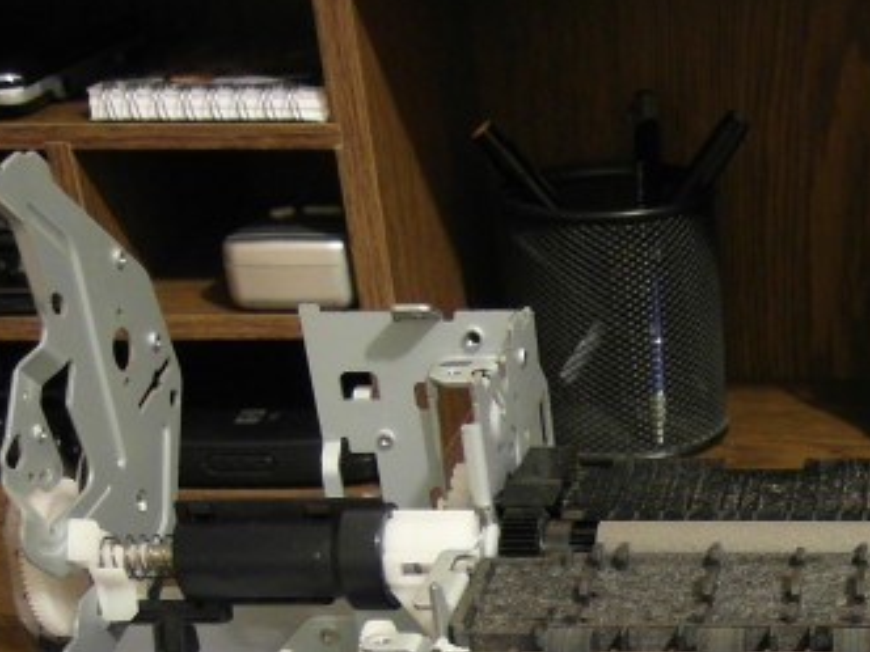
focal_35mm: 74
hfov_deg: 24.2
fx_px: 1860
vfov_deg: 18.4
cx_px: 1009
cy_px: 864
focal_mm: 5.2
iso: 200
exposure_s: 1/20
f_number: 1.8
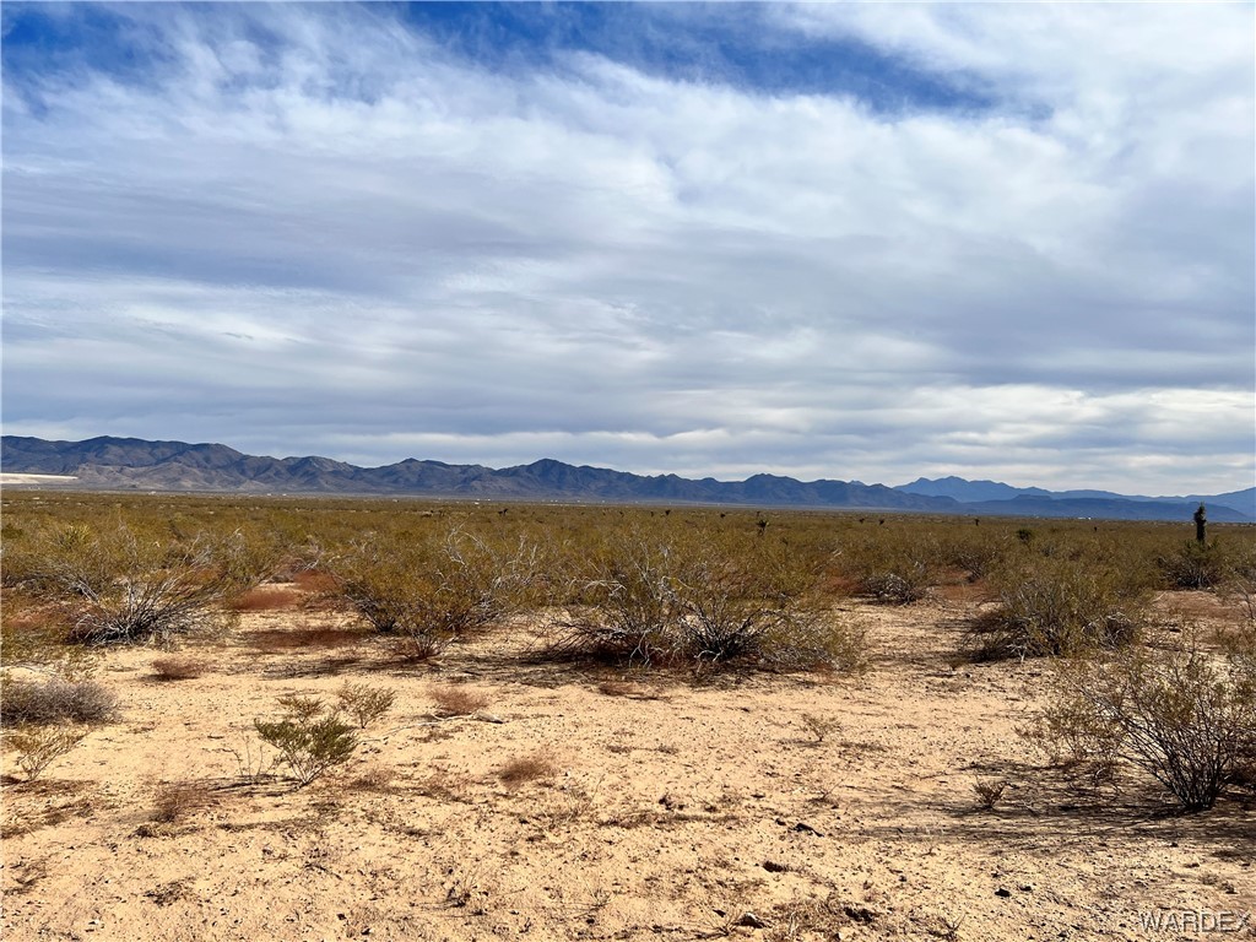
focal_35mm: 26
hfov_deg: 67.3
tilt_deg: +1.2
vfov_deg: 53.1
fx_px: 943
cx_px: 628
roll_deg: +0.0
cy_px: 471
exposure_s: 1/8696
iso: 50
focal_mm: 5.7
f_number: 1.5
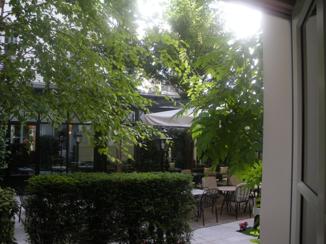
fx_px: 339
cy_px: 122
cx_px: 163
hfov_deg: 51.4
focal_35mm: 36
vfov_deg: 39.7
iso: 193
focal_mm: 6.3
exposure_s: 1/125
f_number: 3.5
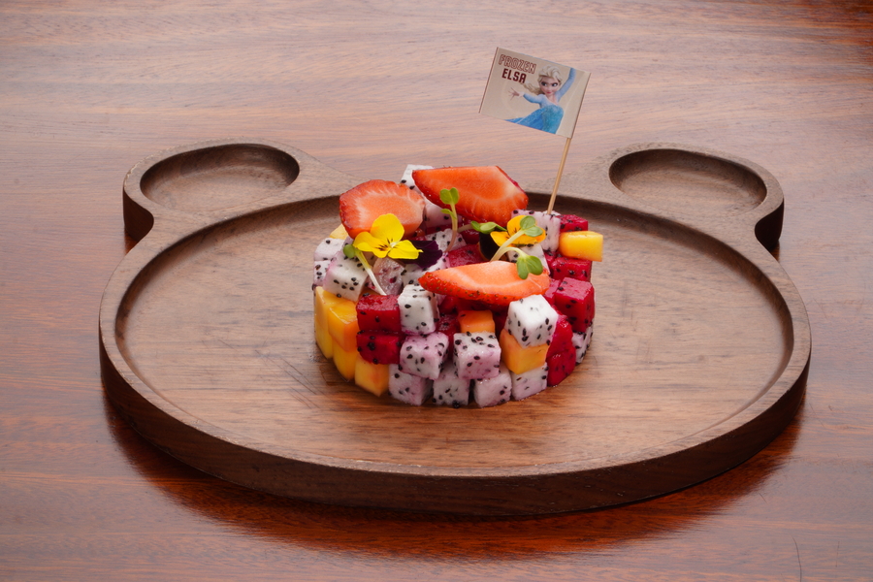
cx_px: 436
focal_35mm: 116
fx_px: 2801
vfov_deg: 11.9
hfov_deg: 17.7
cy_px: 291
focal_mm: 77
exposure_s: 1/160
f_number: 22
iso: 100
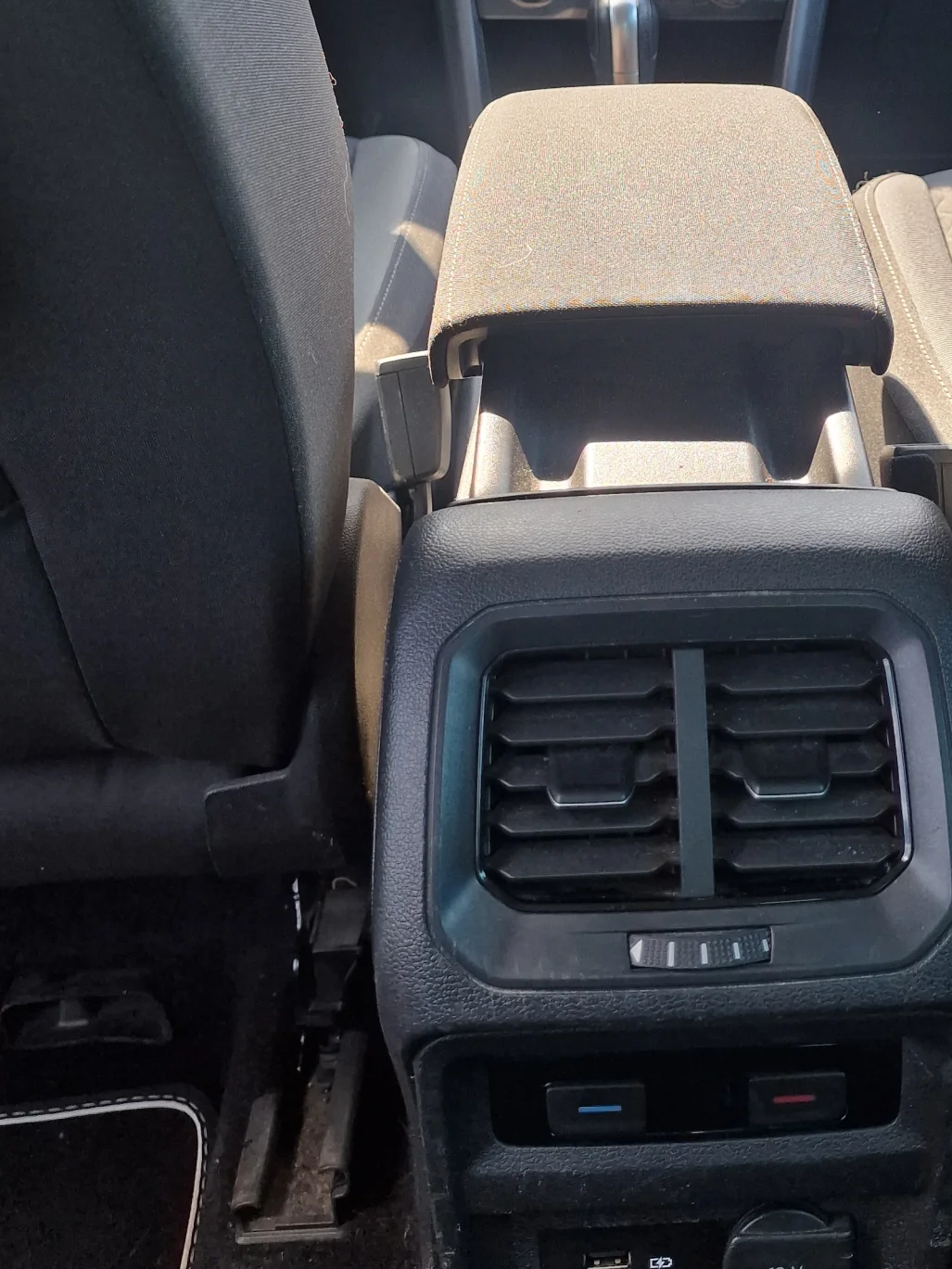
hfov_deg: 33.0
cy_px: 181
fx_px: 1577
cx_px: 704
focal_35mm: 43
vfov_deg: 41.2
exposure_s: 1/180
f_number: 1.8
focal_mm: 6.4
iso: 125
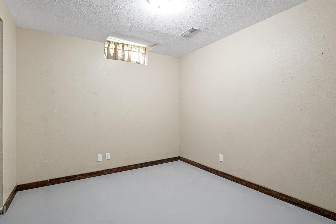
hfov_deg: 86.9
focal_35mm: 19
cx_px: 165
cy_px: 112
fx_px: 177
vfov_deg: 64.5
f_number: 9
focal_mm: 9
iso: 400
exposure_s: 1/1.67
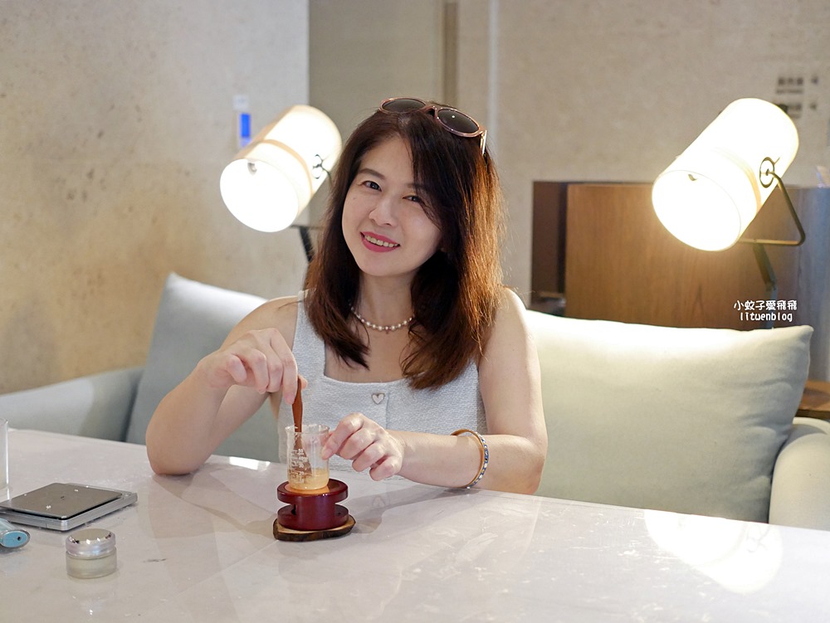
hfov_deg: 38.2
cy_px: 312
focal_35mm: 50
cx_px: 415
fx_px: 1199
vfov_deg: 29.1
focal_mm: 25
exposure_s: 1/60
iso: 1600
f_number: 1.8
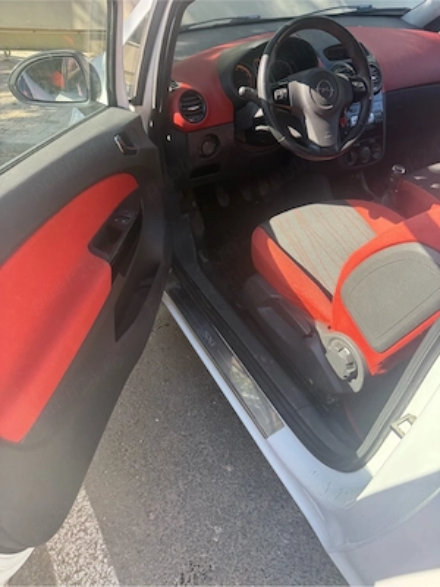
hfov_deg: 56.8
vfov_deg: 71.6
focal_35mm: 24
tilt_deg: -36.2
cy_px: 294
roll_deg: -1.4
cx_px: 220
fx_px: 407
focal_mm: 6.76
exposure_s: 1/507
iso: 100
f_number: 1.78
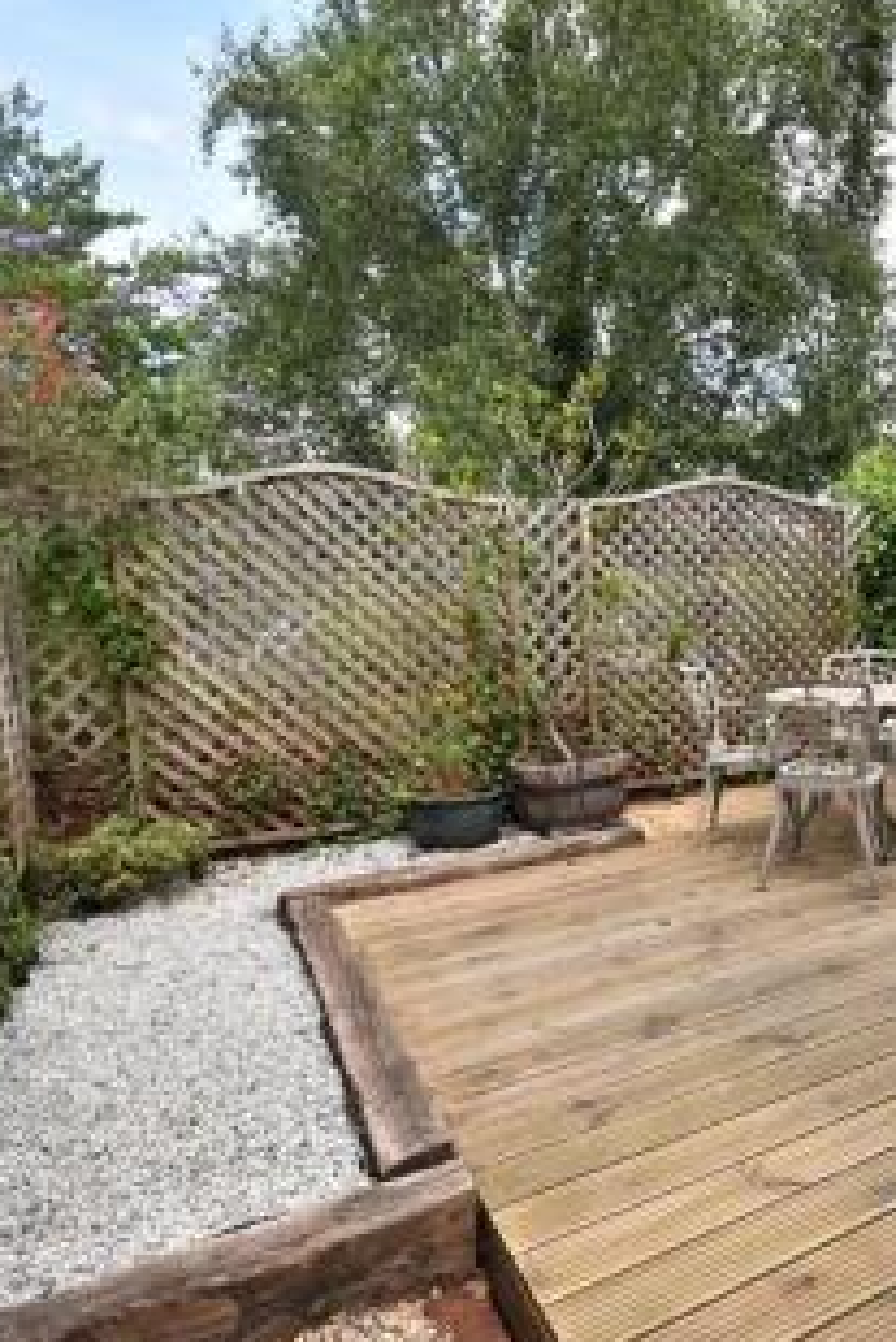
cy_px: 673
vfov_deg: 76.1
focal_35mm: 23
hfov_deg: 51.3
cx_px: 732
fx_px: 858
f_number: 10
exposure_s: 1/400
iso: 800
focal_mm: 10
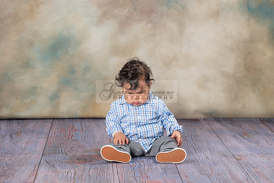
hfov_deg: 13.1
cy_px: 79
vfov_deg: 8.8
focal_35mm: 157
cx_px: 146
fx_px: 1194
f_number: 5.6
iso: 200
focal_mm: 135
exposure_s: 1/125
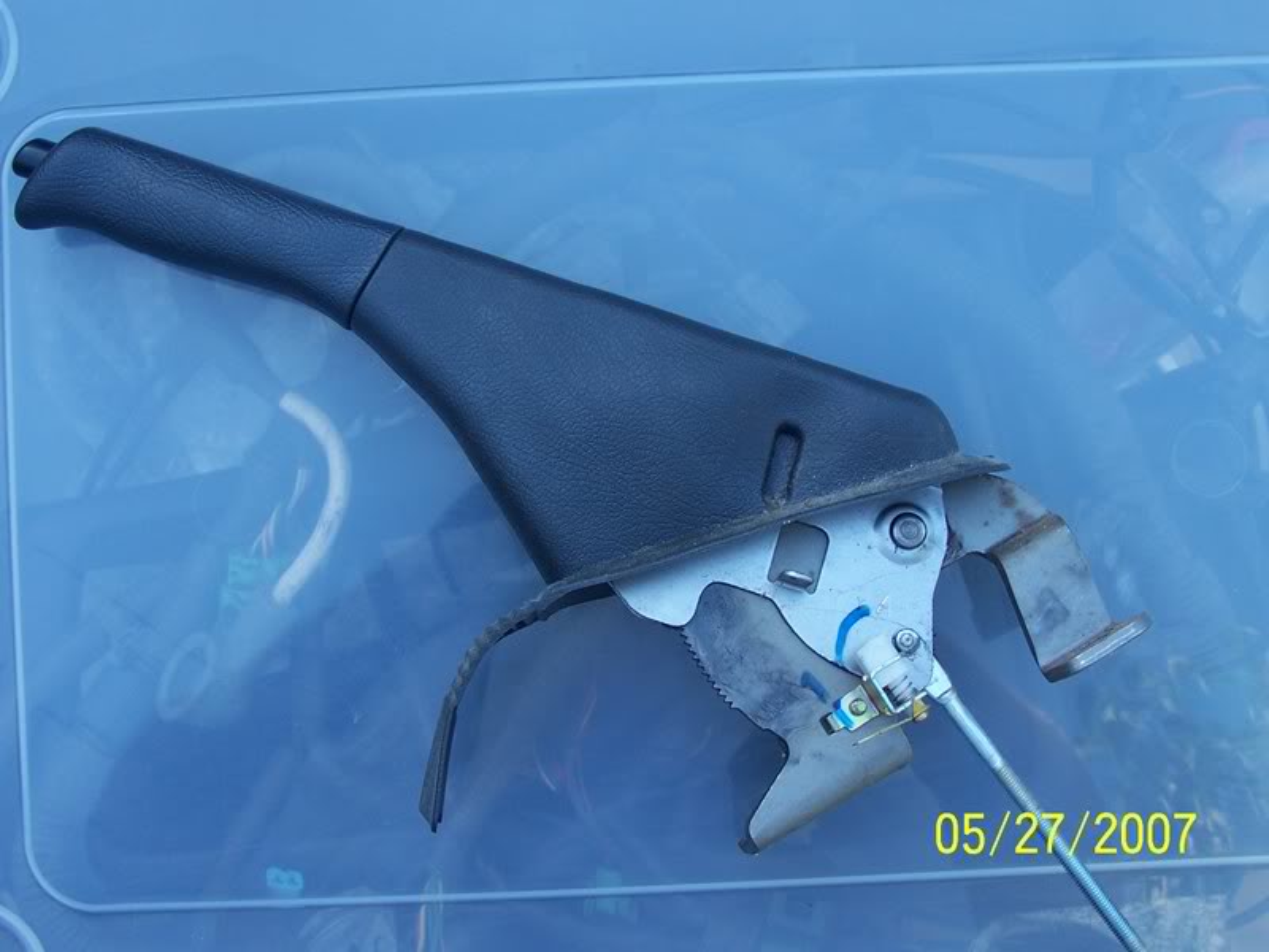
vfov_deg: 28.6
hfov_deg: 37.5
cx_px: 634
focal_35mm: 51
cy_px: 476
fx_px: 1870
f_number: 3.2
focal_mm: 8.5
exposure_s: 1/90
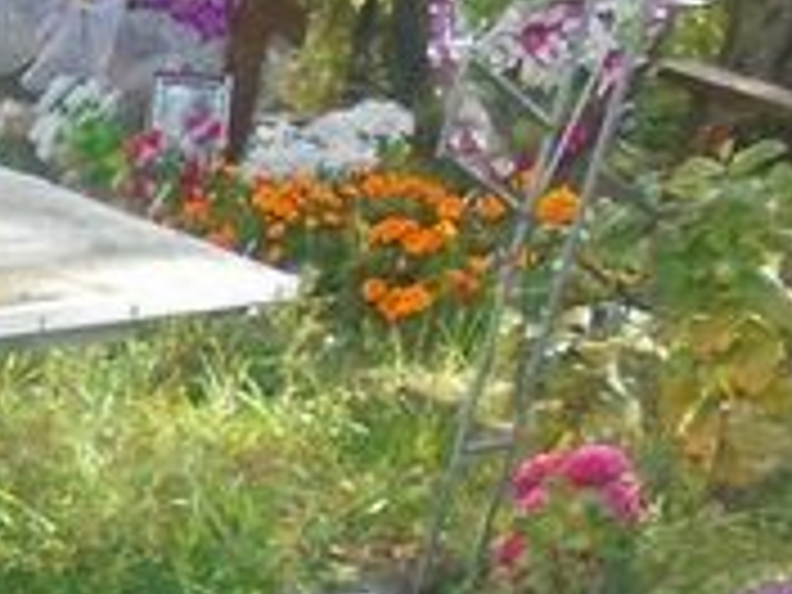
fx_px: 2700
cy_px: 1044
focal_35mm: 118
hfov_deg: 14.6
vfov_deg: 11.7
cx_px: -639
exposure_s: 1/250
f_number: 3.5
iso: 250
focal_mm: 4.6
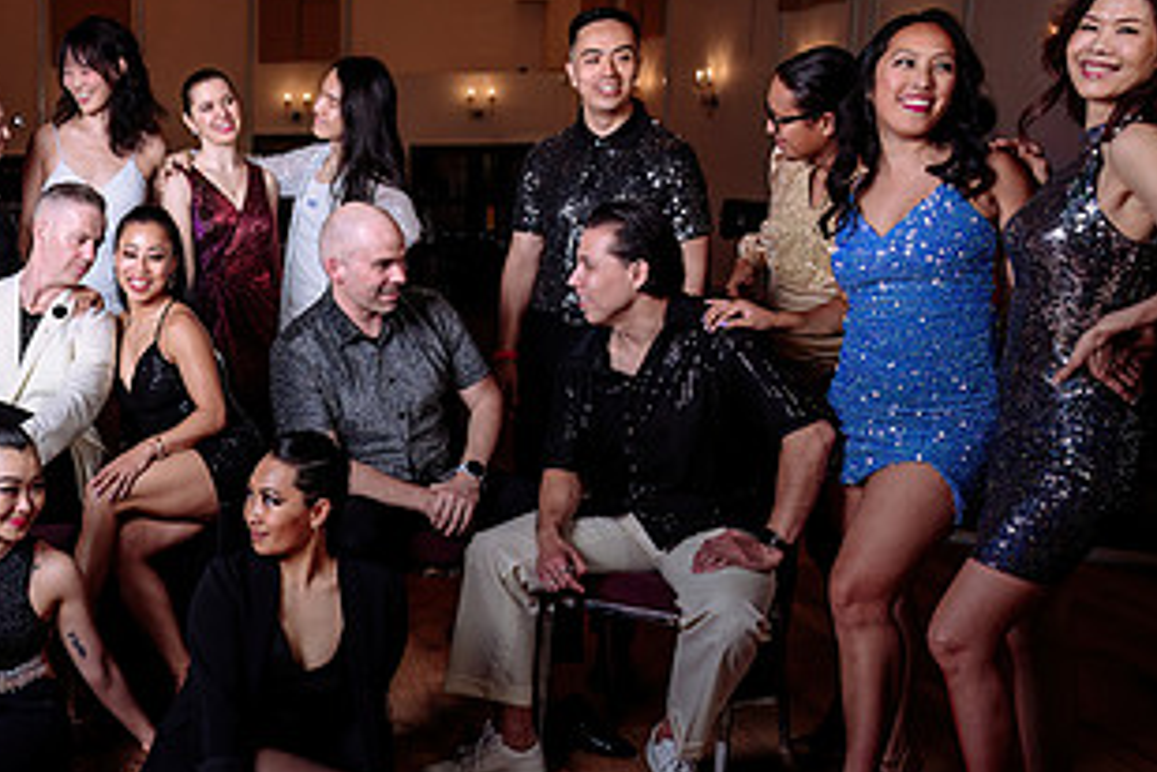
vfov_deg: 25.9
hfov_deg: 35.8
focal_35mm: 52
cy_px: 459
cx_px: 105
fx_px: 1671
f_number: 5.6
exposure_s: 1/125
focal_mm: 25
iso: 125
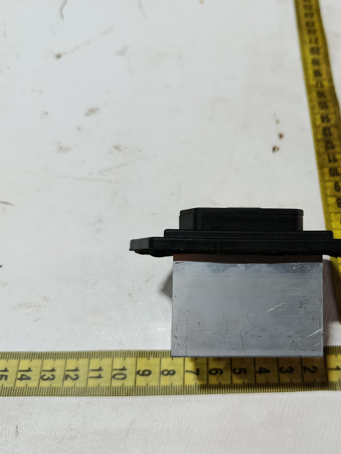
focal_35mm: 33
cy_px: 229
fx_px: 433
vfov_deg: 55.4
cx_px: 243
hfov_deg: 42.0
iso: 188
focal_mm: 5.24
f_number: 1.7
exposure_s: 1/120
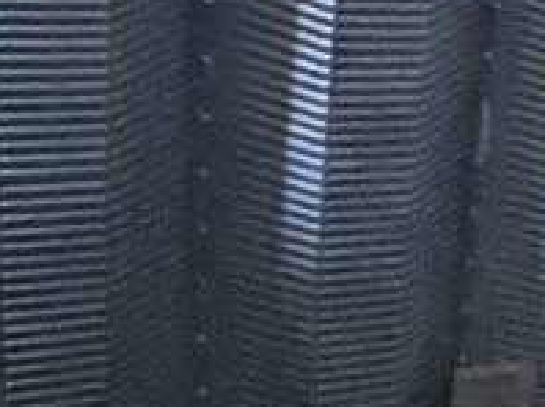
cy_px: 173
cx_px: 1360
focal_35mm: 102
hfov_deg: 13.4
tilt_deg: -1.4
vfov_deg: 14.5
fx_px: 1604
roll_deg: +0.7
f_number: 2.2
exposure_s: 1/30
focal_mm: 2.22
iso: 1600
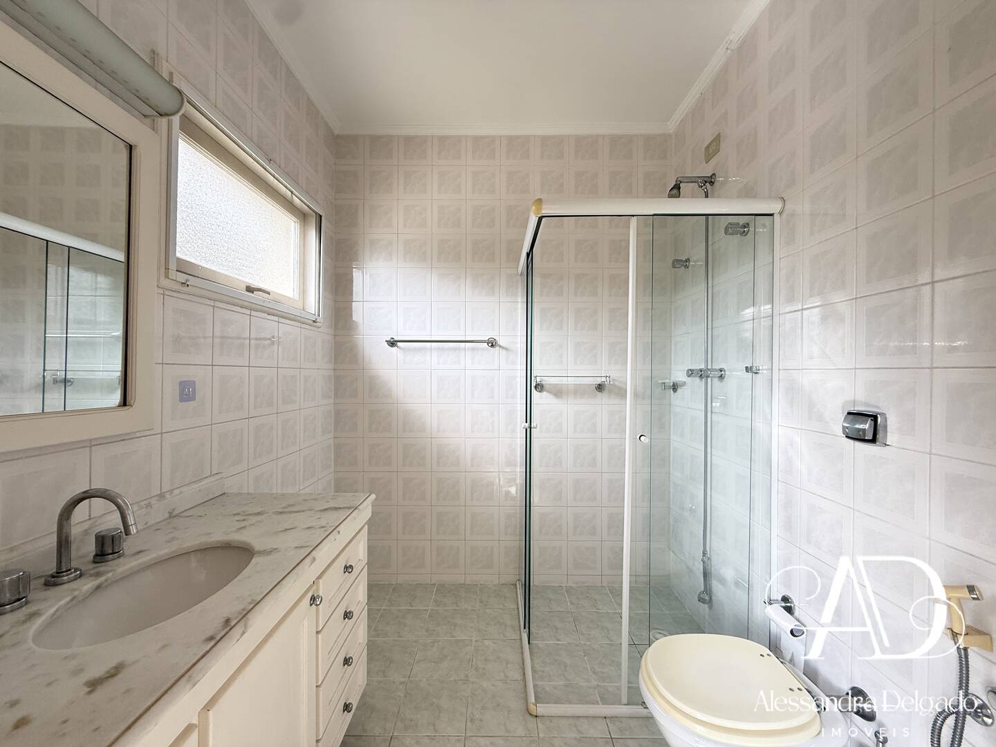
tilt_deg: +0.7
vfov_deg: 85.7
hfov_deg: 102.1
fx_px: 403
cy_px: 374
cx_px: 498
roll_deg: -0.7
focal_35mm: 14
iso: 200
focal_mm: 2.22
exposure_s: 1/99
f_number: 2.2
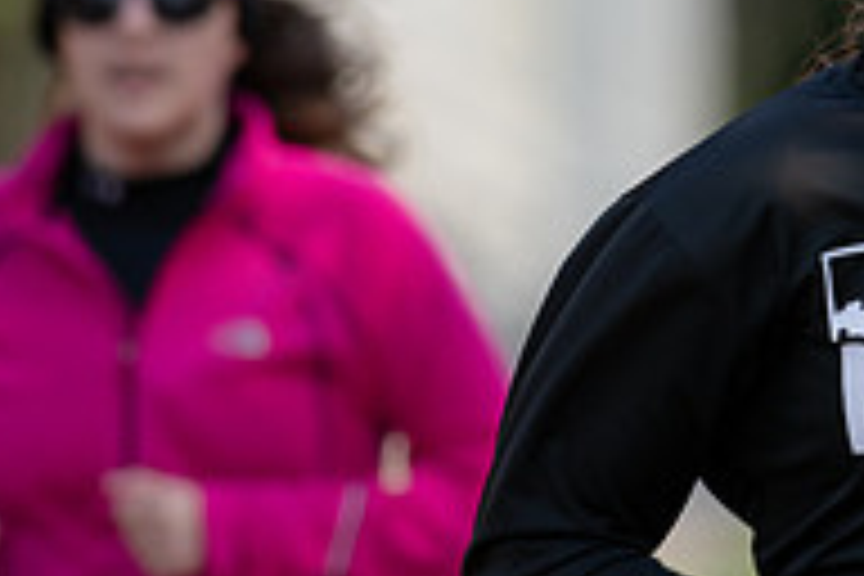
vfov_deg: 1.5
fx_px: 21766
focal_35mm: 907
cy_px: 115
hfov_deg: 2.3
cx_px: 882
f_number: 4.5
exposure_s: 1/500
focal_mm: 300
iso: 200
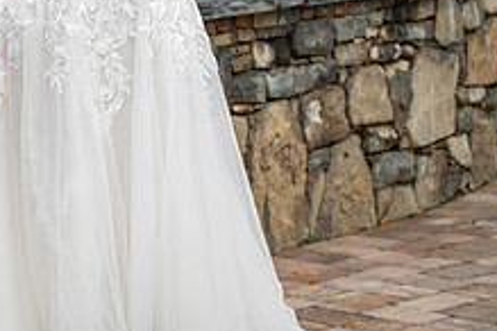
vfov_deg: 7.4
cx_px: -14
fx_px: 2554
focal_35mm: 185
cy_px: 5
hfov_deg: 11.0
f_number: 2.8
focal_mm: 70
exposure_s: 1/125
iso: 80
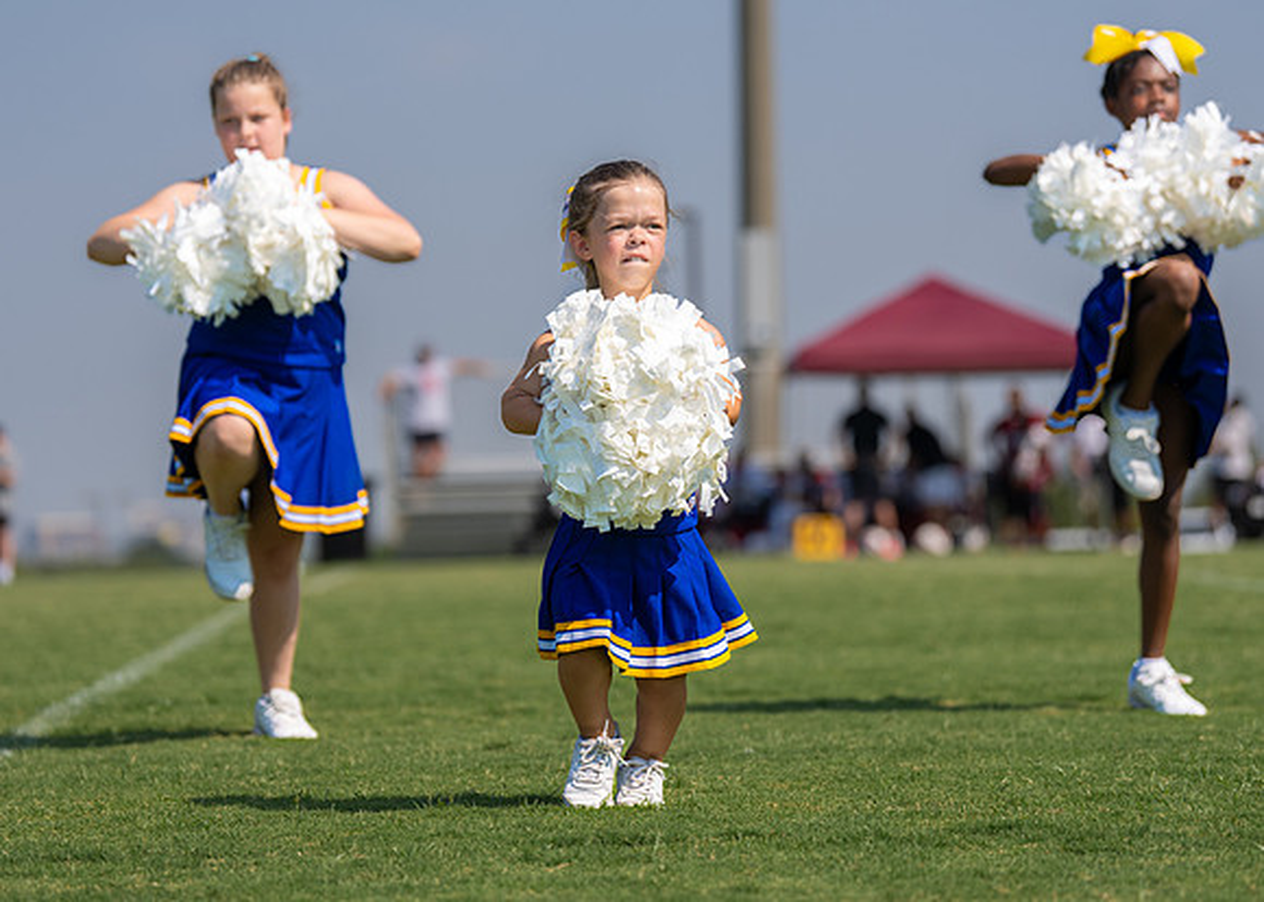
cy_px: 374
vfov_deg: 10.1
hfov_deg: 14.1
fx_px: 5100
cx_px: 636
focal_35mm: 142
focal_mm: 115
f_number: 2.8
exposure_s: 1/2500
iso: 100
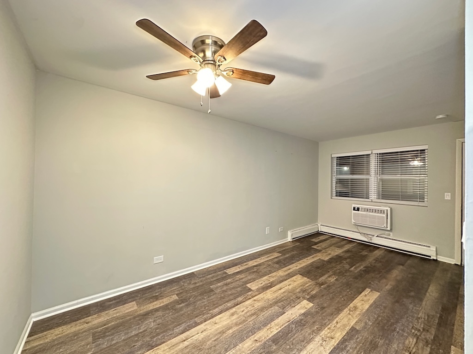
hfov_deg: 102.1
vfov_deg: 85.7
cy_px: 177
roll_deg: -1.0
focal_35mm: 14
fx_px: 191
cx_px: 236
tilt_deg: +5.1
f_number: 2.2
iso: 1250
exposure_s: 1/40
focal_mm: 2.22
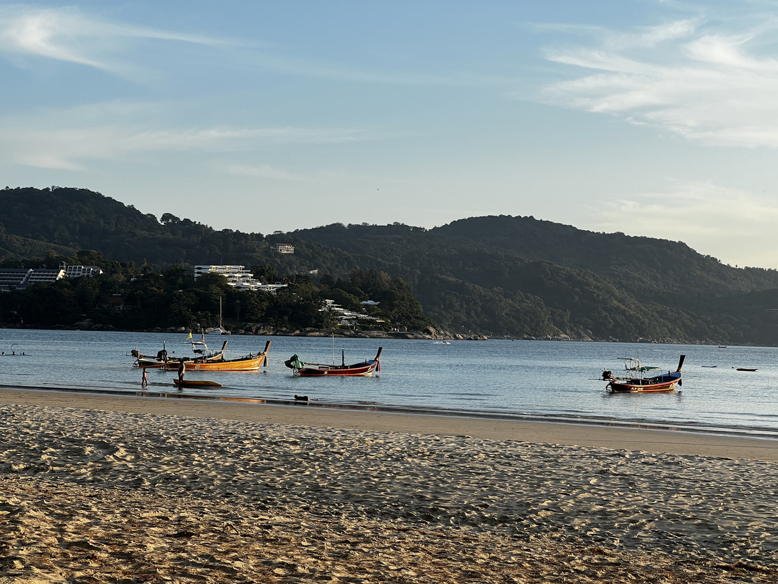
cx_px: 389
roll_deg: -1.7
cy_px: 292
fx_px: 1731
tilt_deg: +1.5
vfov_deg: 19.1
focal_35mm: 77
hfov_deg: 25.3
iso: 32
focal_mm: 9
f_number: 2.8
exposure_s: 1/442
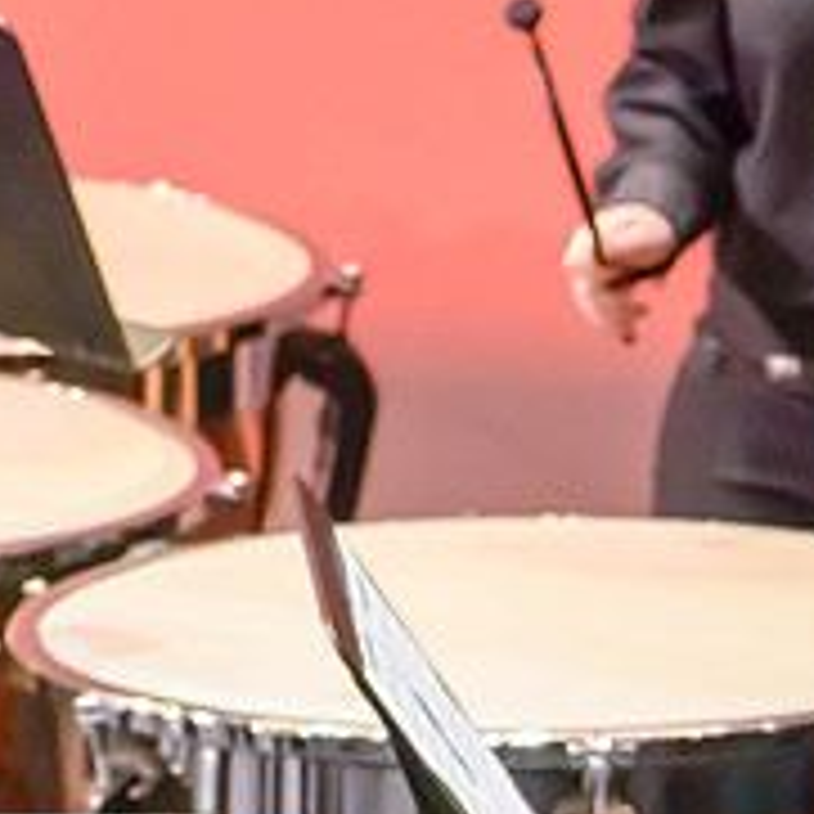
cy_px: 848
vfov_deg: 2.3
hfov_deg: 2.3
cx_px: 962
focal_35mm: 775
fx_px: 20618
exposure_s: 1/500
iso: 12800
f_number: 5.3
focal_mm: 190
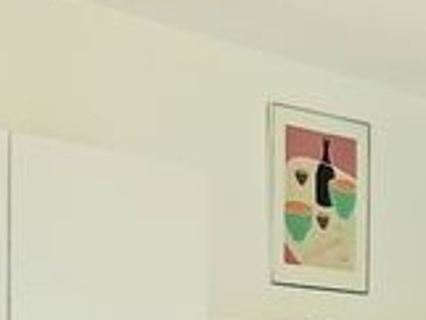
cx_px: 865
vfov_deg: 8.8
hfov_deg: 11.1
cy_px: 577
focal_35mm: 161
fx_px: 1983
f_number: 1.8
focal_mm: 3.98
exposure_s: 1/120
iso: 25
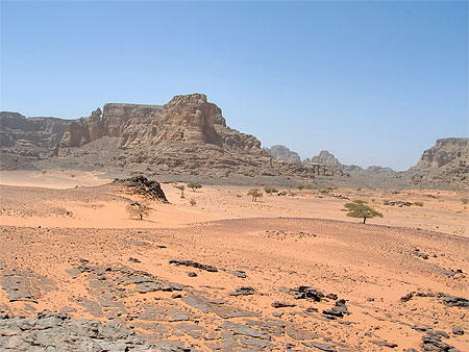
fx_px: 461
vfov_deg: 41.8
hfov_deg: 53.9
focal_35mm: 34
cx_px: 234
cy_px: 176
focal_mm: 5.7
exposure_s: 1/453
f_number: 4.9
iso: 50
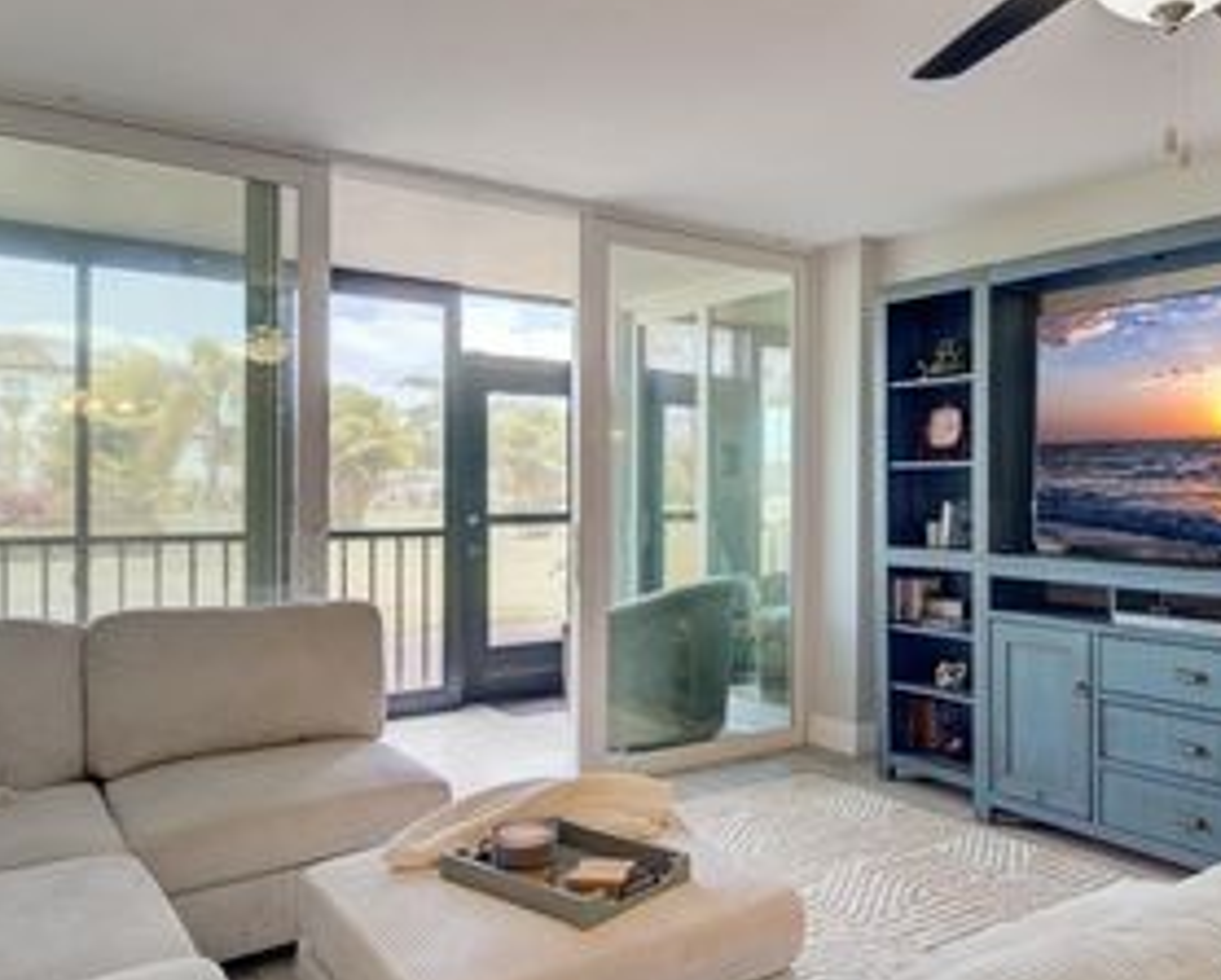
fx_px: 977
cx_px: 764
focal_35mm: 27
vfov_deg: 53.3
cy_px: 497
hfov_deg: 63.1
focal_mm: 16
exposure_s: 1/6
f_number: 8
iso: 400
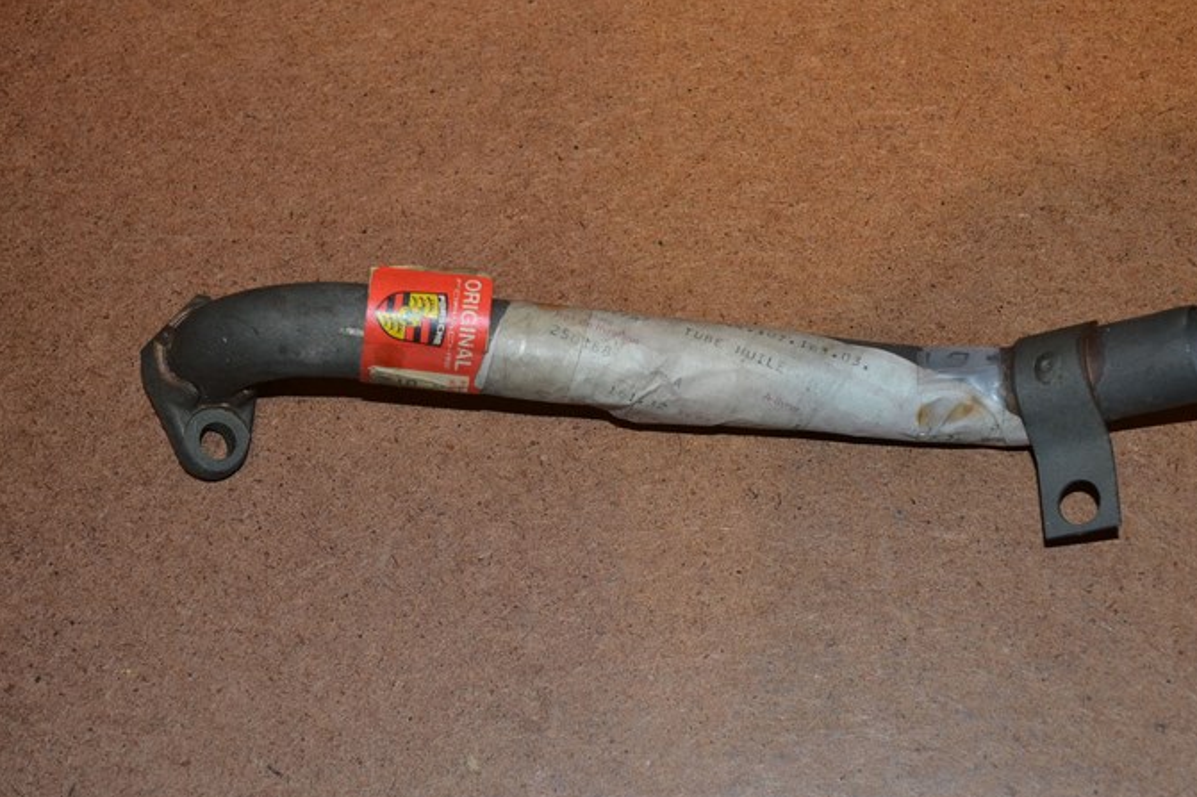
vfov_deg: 20.0
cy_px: 415
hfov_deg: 29.7
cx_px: 624
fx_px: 2260
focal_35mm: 68
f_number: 5
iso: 1400
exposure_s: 1/60
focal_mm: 38
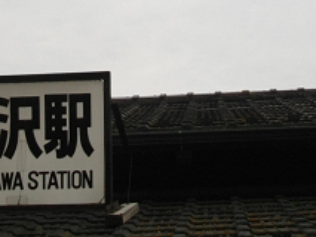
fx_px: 849
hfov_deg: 21.1
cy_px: 76
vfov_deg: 15.9
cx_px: 134
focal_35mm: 93
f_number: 2.9
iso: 100
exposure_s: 1/320
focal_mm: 5.7
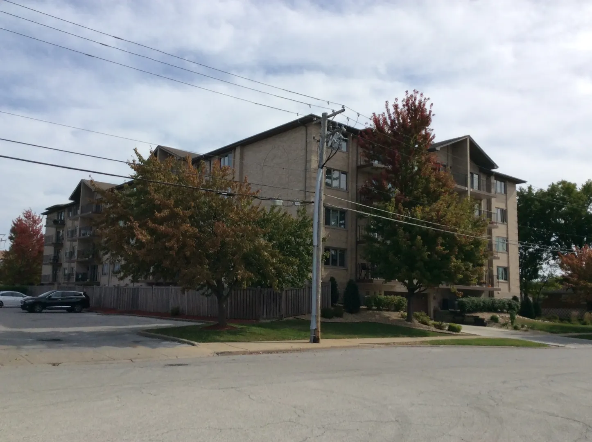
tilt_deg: +2.1
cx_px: 296
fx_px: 546
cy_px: 221
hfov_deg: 56.9
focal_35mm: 32
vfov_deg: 44.1
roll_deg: -2.4
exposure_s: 1/2288
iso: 32
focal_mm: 3.3
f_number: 2.4
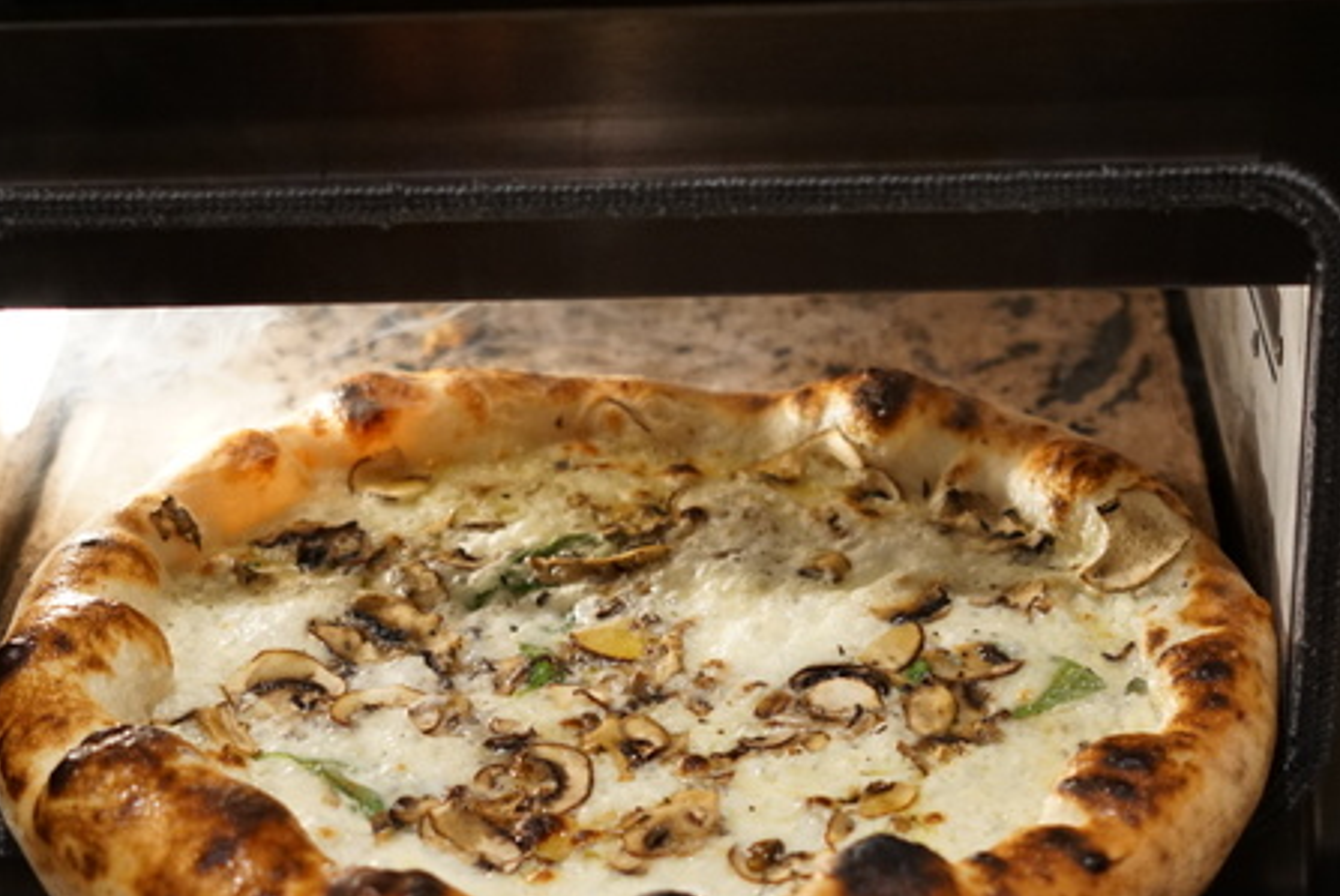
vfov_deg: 14.0
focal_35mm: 97
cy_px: 767
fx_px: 3614
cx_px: 555
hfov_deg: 21.0
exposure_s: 1/160
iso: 1600
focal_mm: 50
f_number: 2.8
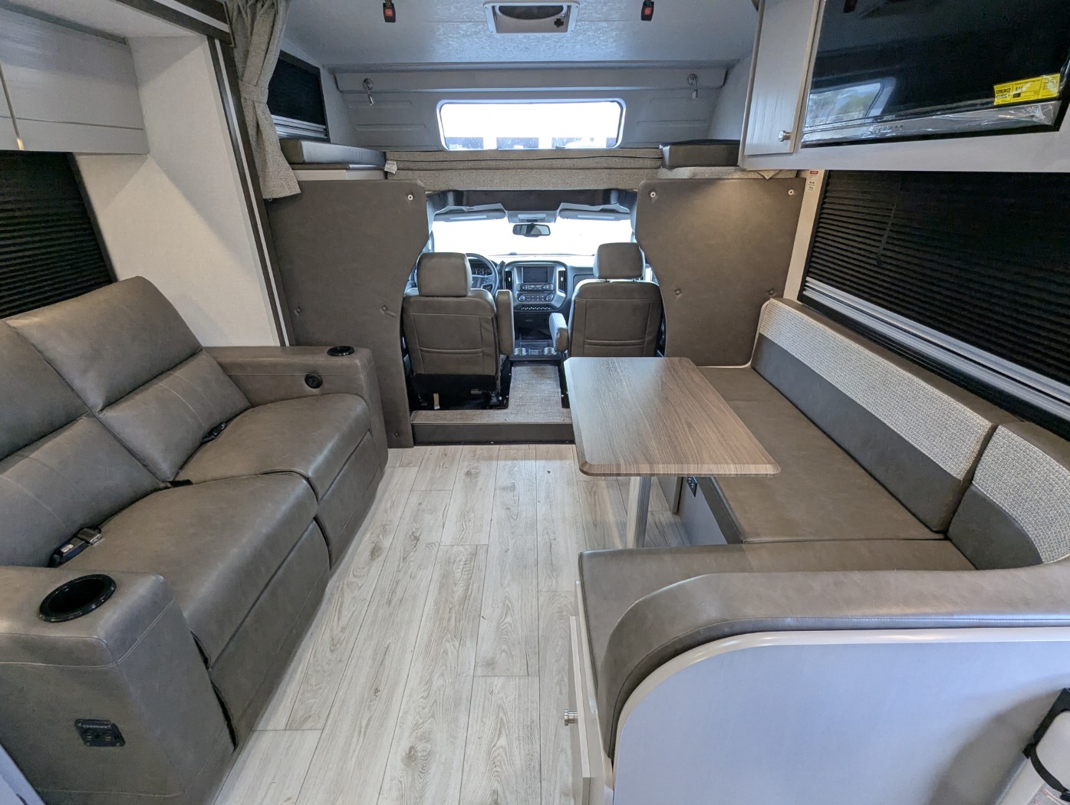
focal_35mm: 16
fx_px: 495
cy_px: 402
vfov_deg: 78.2
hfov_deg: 94.4
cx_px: 535
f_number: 2.2
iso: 259
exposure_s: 1/94.6
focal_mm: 2.35
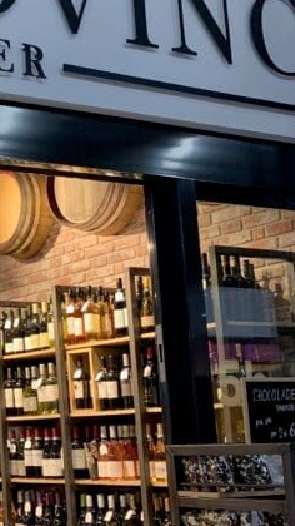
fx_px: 960
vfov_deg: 30.4
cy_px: 334
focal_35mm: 69
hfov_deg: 15.9
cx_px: -164
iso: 64
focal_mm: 4.25
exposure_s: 1/50
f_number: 1.8
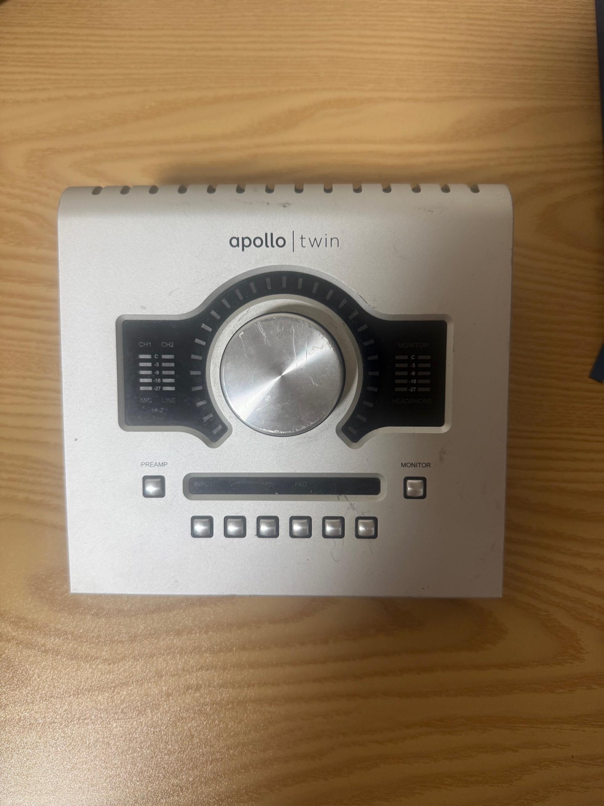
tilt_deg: -80.8
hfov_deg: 56.8
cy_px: 403
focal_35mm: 24
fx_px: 558
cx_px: 302
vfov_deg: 71.6
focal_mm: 6.76
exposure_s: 1/60
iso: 125
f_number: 1.78
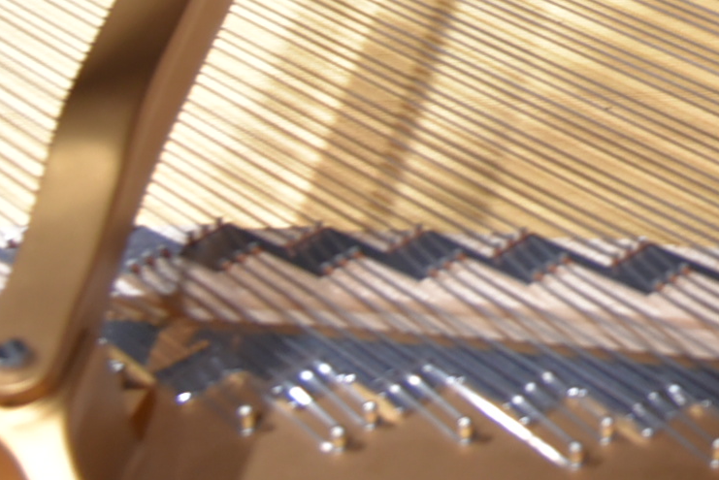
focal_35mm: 138
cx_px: 991
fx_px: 2758
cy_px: -260
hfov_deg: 14.1
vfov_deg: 9.6
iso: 1600
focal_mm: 34
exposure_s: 1/60
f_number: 4
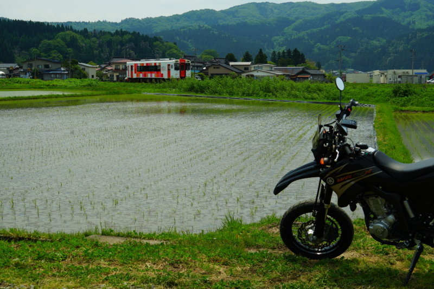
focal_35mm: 51
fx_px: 615
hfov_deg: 38.9
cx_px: 217
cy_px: 144
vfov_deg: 26.5
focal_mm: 34
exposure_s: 1/750
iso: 100
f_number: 6.7
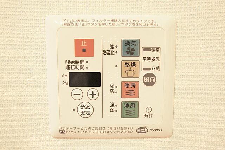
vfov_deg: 36.8
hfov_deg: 53.2
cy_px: 75
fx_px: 225
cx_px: 112
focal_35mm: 36
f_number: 4.5
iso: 500
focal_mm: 24
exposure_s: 1/40
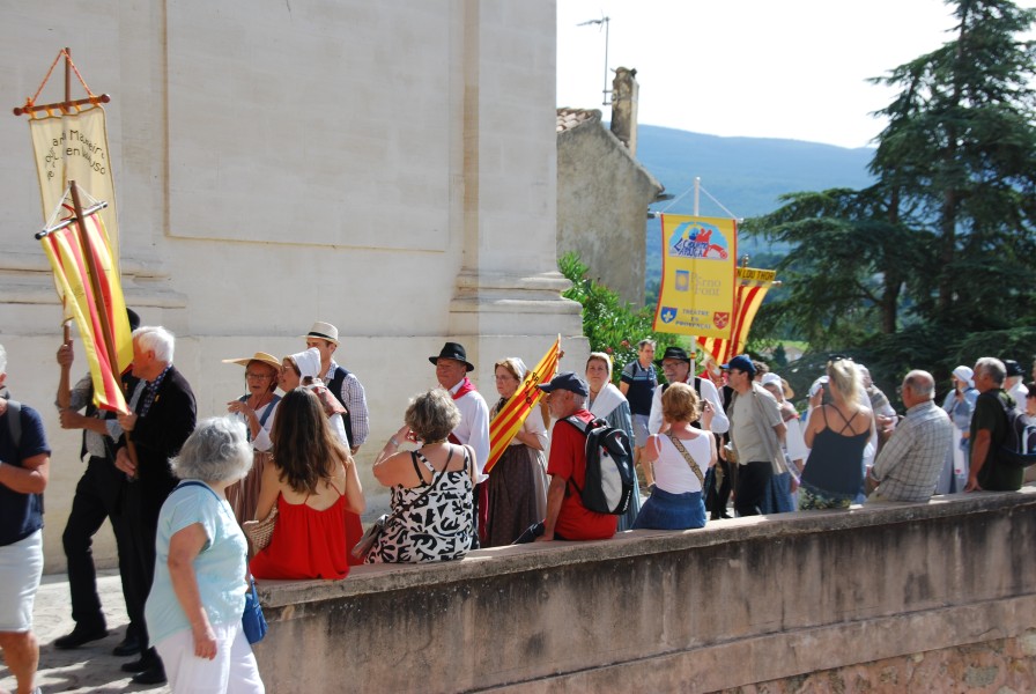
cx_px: 518
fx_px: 1642
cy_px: 347
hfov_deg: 35.0
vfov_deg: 23.9
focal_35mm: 57
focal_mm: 38
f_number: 7.1
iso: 100
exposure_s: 1/200
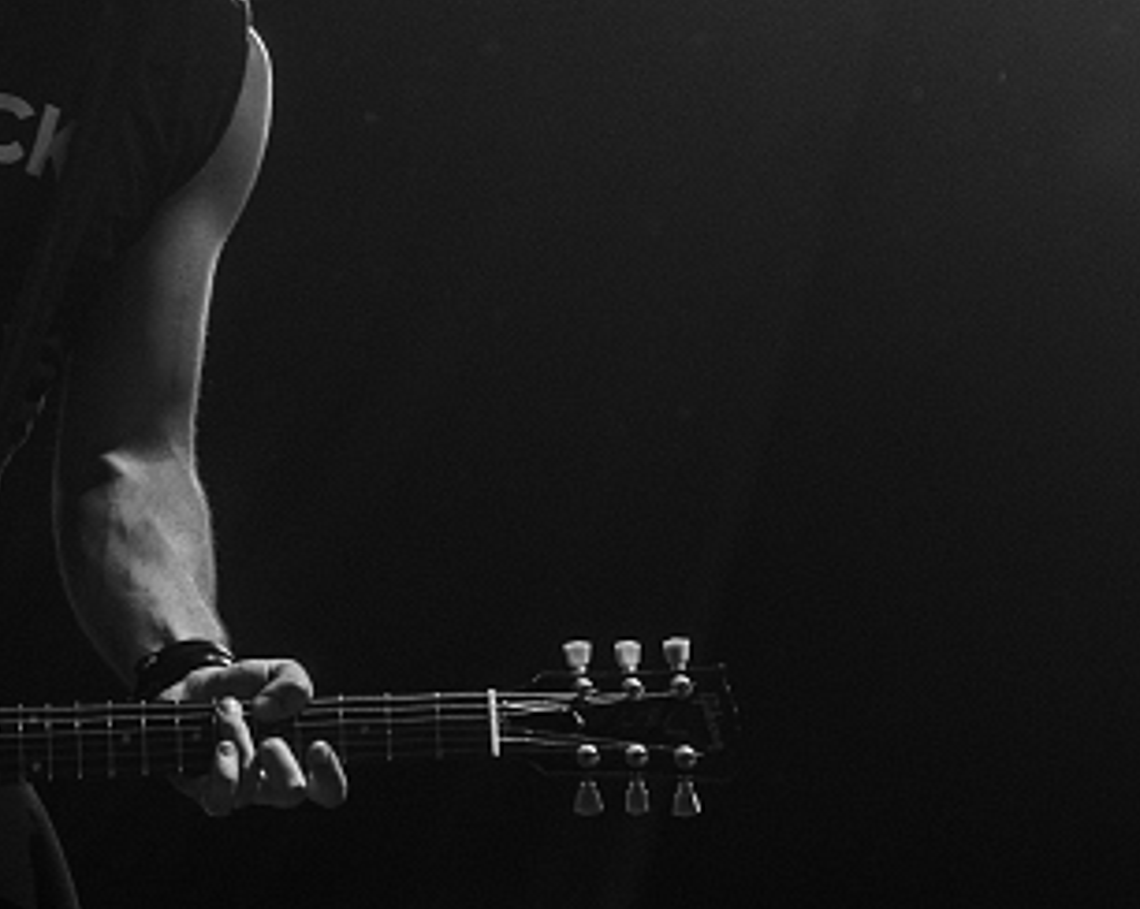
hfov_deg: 6.1
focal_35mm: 315
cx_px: -75
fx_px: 10618
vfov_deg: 4.9
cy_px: 142
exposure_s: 1/100
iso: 500
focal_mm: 95
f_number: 2.8
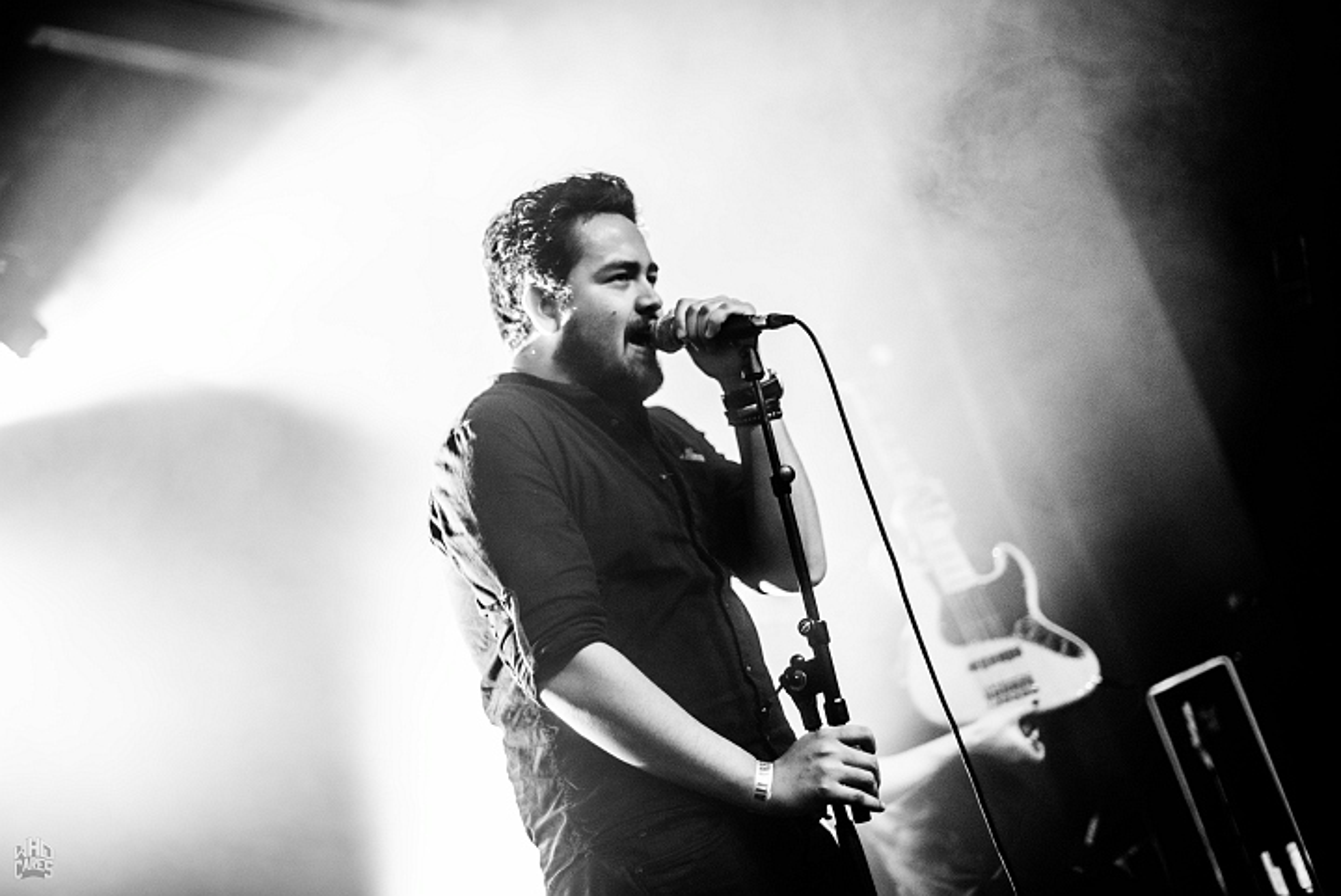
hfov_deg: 39.6
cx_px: 670
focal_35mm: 50
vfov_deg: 27.0
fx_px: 1864
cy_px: 448
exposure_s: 1/80
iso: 1600
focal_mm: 50
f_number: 1.4
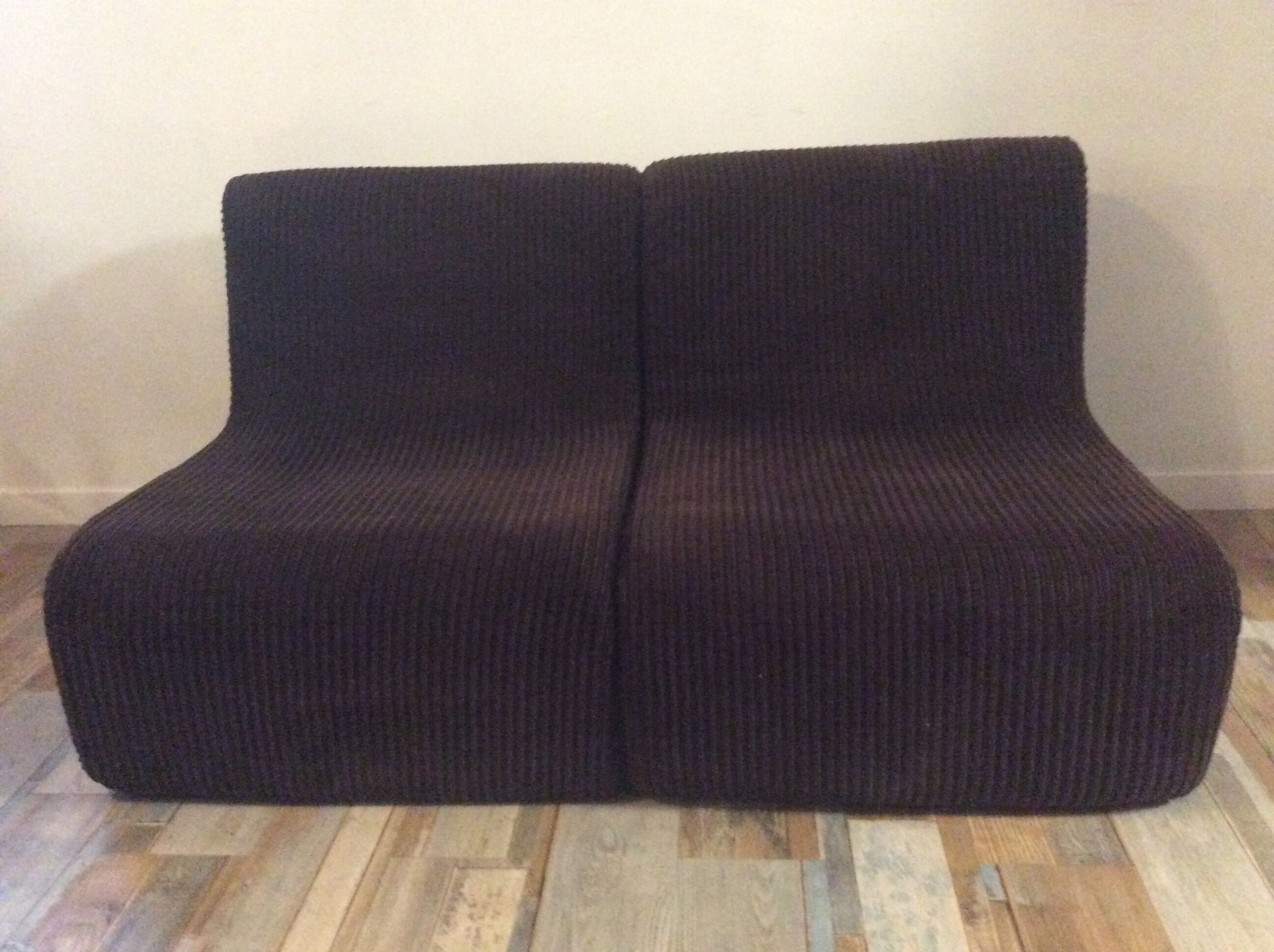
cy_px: 476
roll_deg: +2.7
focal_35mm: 32
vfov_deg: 44.1
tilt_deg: -20.5
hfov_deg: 56.9
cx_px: 637
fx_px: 1176
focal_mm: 3.3
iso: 640
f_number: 2.4
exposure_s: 1/17
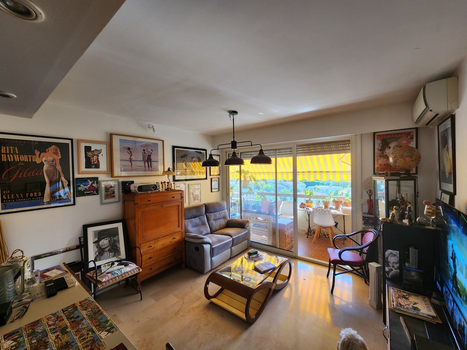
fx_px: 175
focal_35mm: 13
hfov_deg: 106.2
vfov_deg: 89.9
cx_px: 234
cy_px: 175
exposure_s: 1/60
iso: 80
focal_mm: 2.2
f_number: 2.2
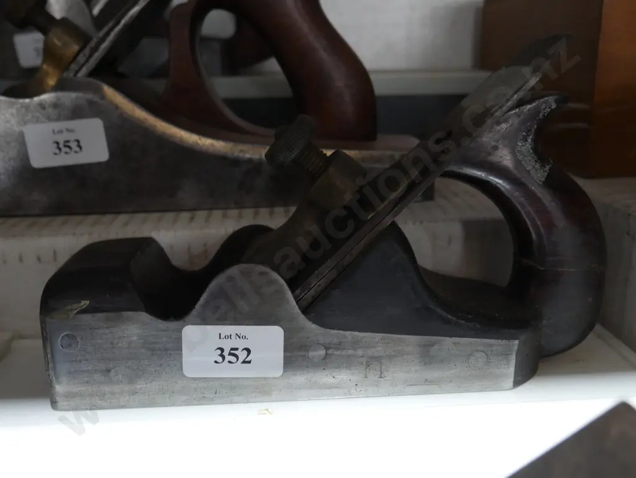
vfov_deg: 41.8
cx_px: 318
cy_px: 239
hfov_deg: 53.9
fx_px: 625
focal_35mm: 34
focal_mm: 17
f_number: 4
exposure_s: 1/60
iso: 1250
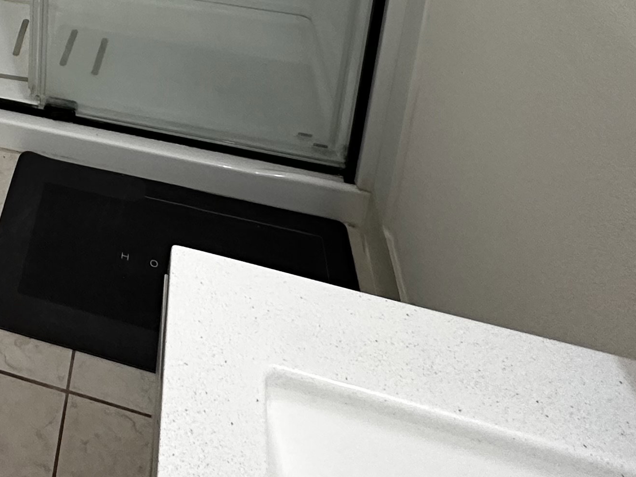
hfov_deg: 37.4
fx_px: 790
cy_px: -213
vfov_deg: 26.0
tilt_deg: -16.4
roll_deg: +0.0
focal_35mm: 43
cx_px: -48
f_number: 2.2
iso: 250
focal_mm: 2.22
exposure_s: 1/120
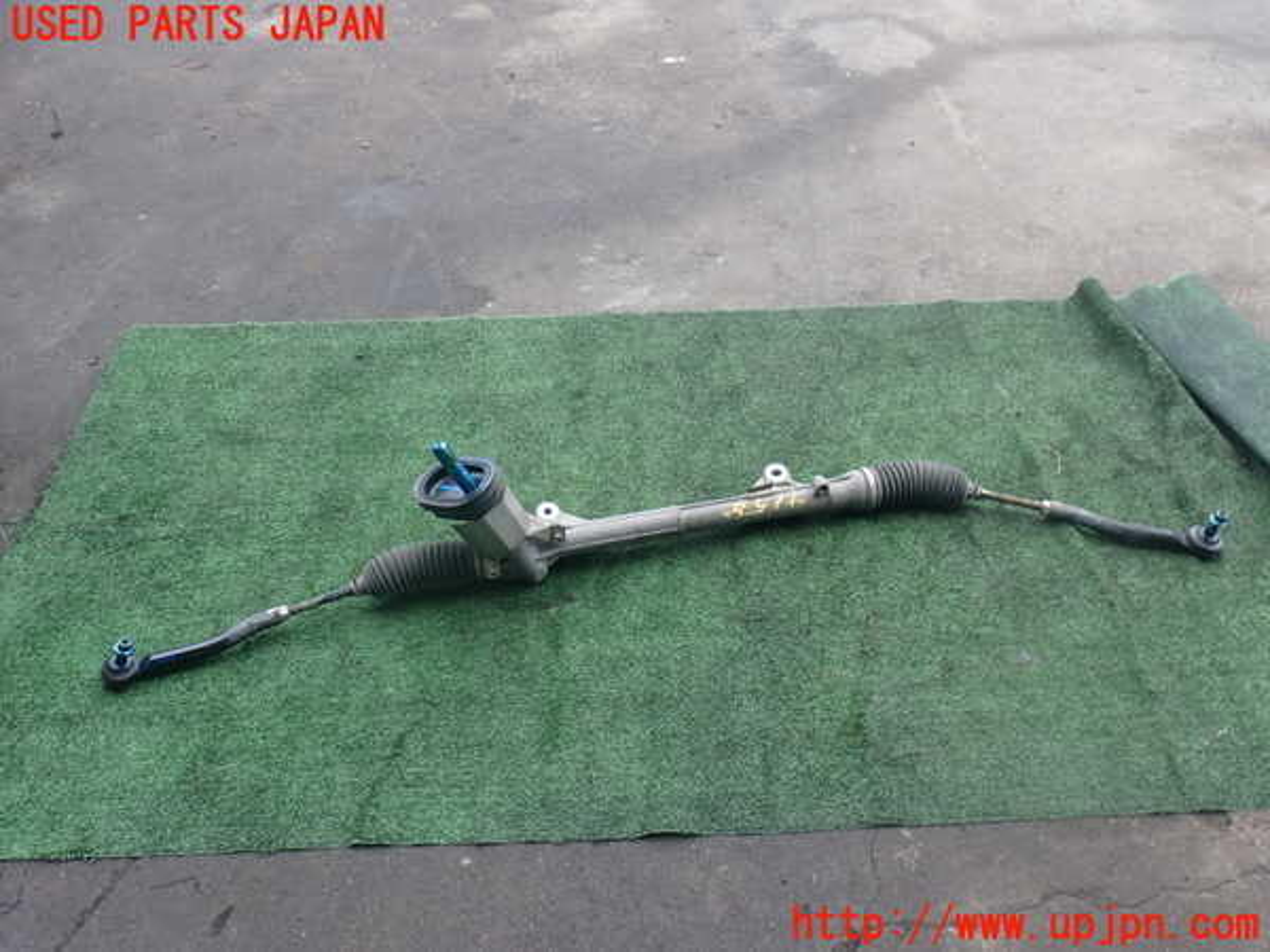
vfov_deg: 46.8
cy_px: 476
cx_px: 635
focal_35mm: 30
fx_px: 1101
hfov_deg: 60.0
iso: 100
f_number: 3.2
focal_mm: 5.4
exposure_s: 1/125
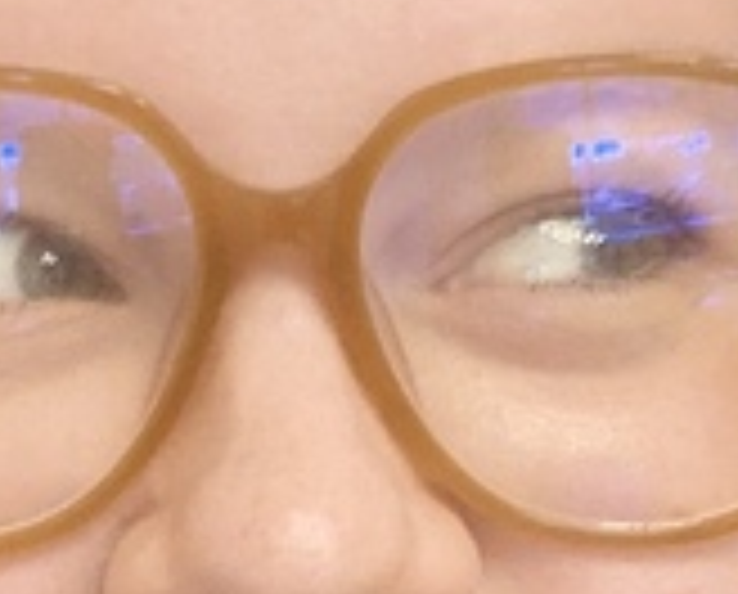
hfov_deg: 12.6
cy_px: 504
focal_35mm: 152
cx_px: 508
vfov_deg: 10.2
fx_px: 3328
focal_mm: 2.87
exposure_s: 1/60
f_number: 2.2
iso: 100
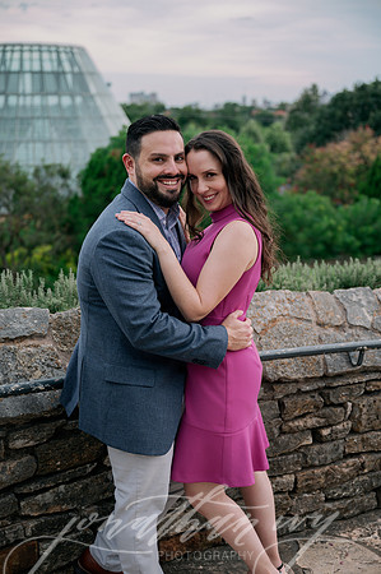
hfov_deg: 28.6
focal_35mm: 47
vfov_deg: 42.0
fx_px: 748
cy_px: 287
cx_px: 190
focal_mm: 47
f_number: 2.8
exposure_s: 1/400
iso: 160
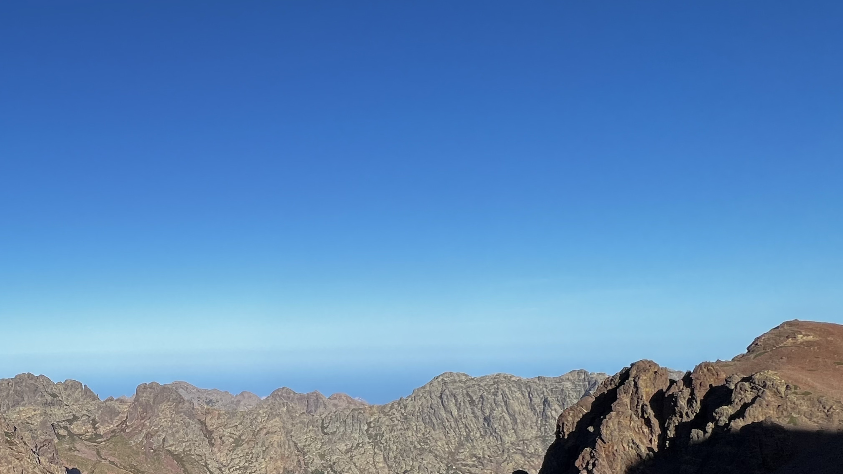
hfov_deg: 60.3
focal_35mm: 28
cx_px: 127
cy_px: 429
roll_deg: +1.8
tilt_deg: -6.3
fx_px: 626
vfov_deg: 38.5
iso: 32
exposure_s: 1/2016
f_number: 1.8
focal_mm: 1.57
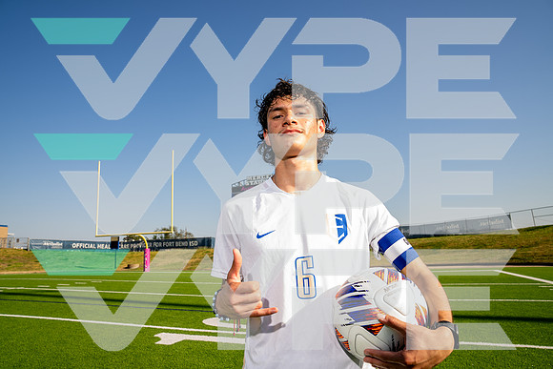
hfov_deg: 73.7
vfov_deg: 53.2
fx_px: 369
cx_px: 276
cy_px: 184
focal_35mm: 24
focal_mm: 24
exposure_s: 1/125
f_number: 7.1
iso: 50
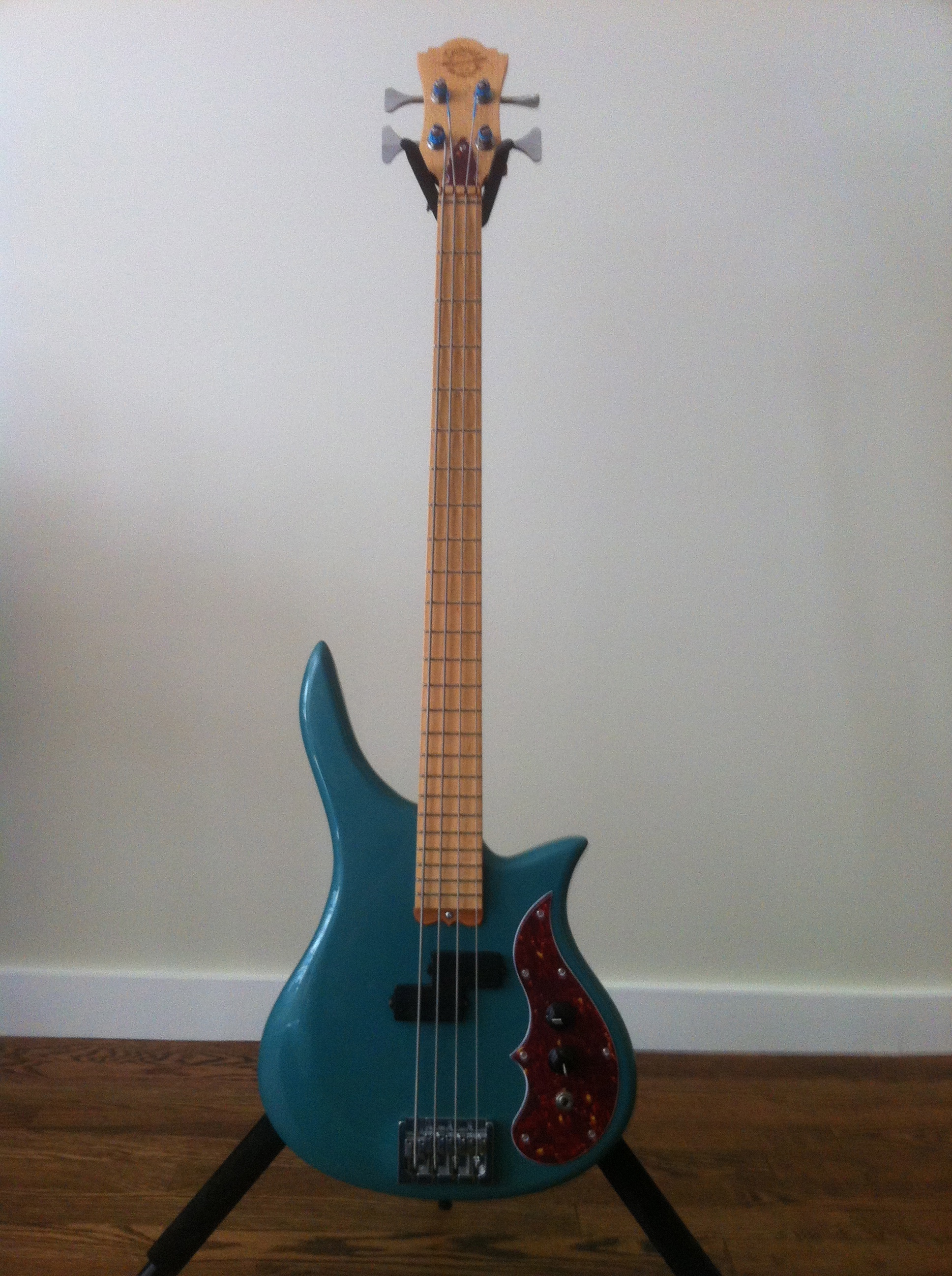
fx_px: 1287
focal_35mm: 35
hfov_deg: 40.6
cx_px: 476
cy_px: 638
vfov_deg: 52.7
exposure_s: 1/15
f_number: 2.8
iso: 160
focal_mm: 3.85
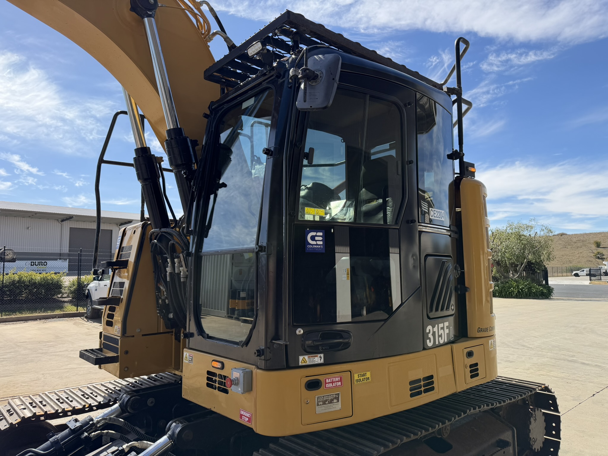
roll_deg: +0.2
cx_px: 304
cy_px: 228
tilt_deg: +4.3
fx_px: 422
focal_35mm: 24
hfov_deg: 71.6
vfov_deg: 56.8
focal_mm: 6.76
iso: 80
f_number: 1.78
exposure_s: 1/3145
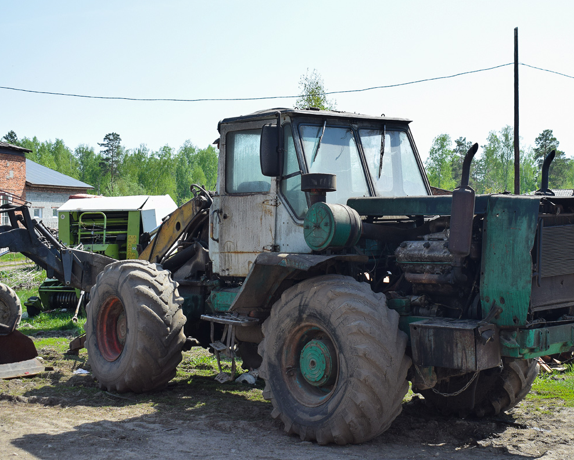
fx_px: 842
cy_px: 230
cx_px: 341
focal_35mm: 50
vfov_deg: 30.5
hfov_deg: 37.5
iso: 200
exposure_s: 1/500
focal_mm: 29
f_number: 5.6
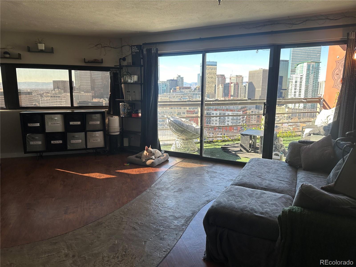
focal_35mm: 24
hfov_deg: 71.6
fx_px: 247
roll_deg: -1.0
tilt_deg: -9.9
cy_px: 134
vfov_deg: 56.8
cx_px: 178
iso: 64
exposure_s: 1/193
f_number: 1.78
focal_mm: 6.86
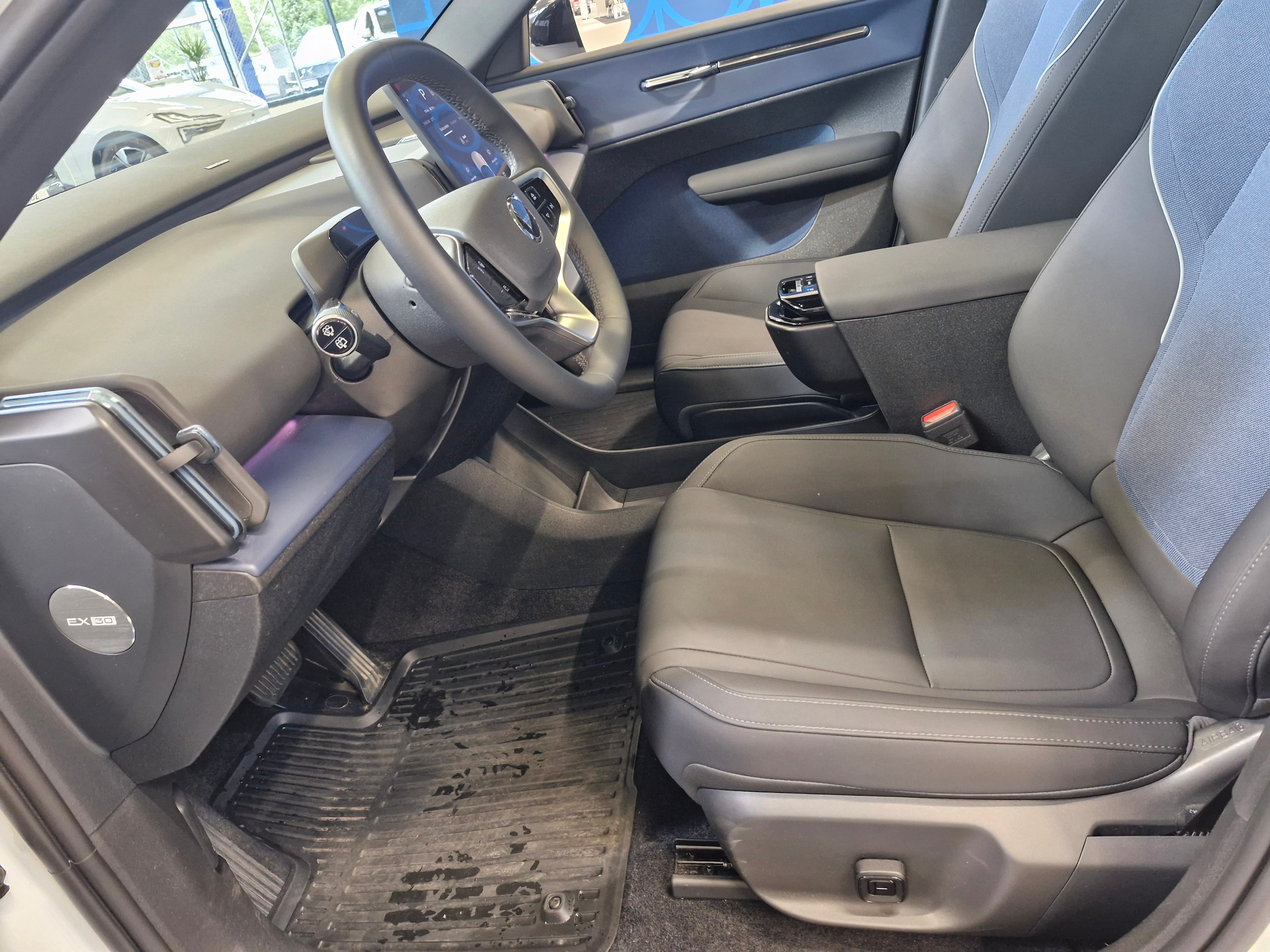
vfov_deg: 58.9
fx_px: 844
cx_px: 635
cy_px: 476
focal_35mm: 23
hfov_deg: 73.9
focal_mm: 5.54
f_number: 1.8
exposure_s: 1/50
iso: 800
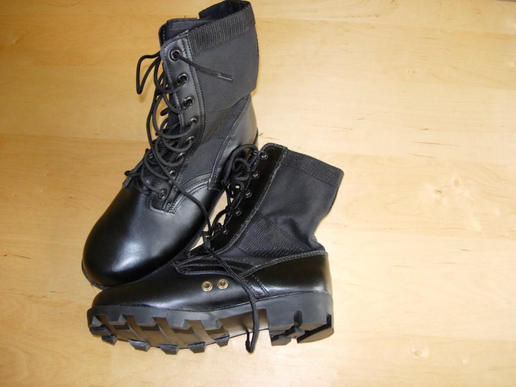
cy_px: 194
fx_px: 566
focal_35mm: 38
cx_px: 258
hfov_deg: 49.0
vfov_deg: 37.7
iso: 79
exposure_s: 1/32
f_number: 2.8
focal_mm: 7.8
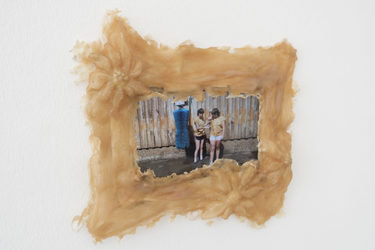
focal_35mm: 35
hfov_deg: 54.4
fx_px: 365
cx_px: 188
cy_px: 125
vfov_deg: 37.9
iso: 500
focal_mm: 23.5
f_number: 4.4
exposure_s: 1/100
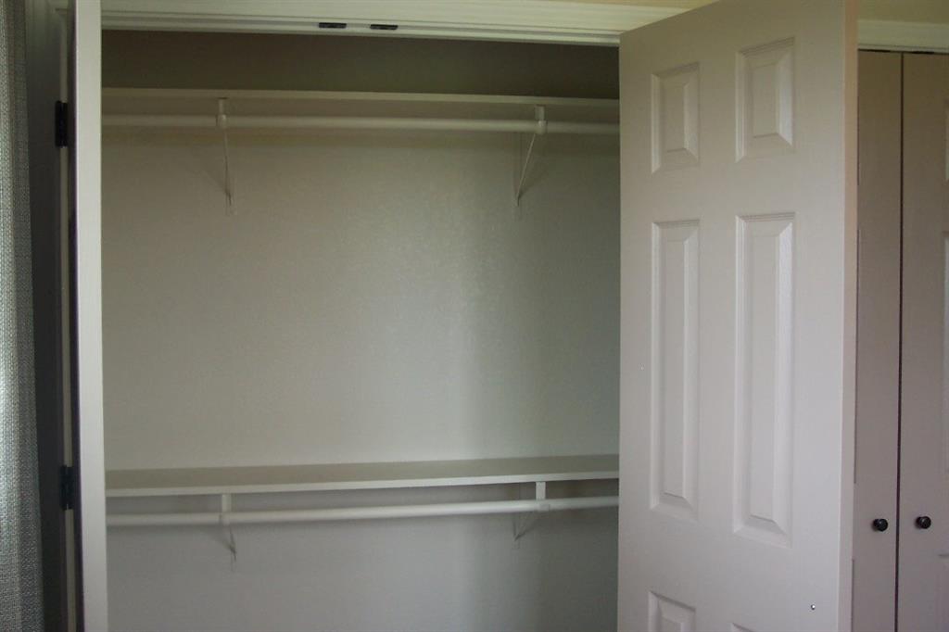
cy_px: 316
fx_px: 1001
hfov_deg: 50.7
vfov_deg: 35.0
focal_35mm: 38
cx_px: 474
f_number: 2.8
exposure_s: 1/90
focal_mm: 8
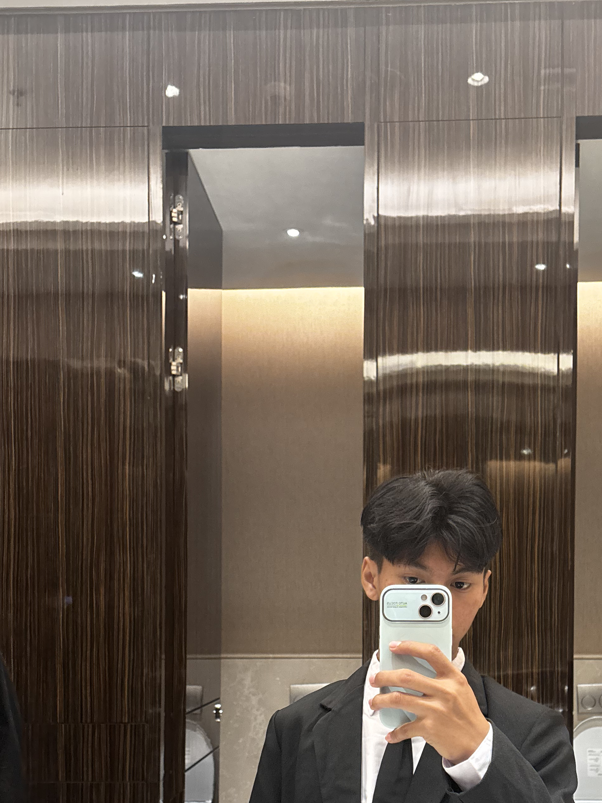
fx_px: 951
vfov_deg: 43.9
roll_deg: -0.1
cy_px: 628
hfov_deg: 34.8
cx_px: 402
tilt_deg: -0.3
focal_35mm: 41
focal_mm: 5.96
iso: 500
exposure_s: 1/58
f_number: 1.6
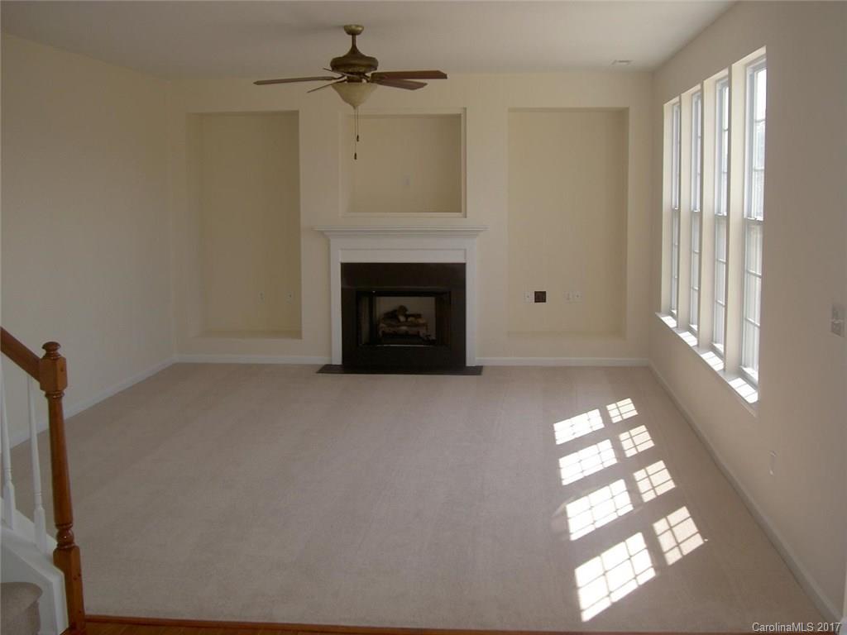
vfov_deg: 36.8
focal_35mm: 39
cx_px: 424
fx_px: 954
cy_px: 318
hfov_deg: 47.9
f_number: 2.8
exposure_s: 1/250
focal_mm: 8
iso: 50
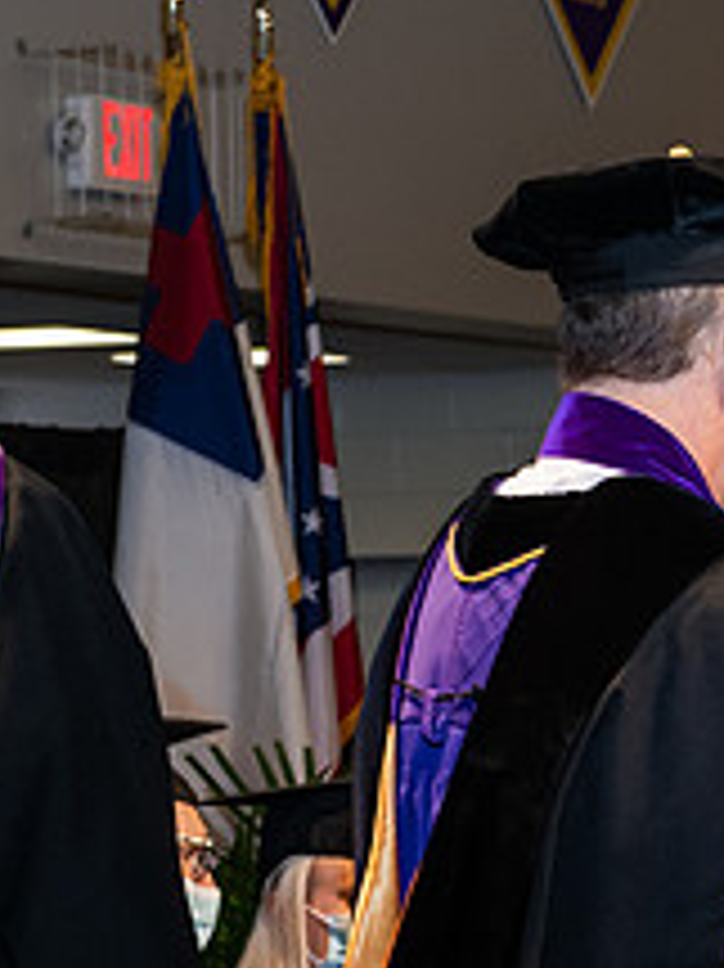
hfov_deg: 9.0
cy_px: 687
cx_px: 1111
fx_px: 4494
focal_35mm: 161
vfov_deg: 12.3
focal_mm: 62
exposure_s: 1/200
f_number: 6.3
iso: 1600
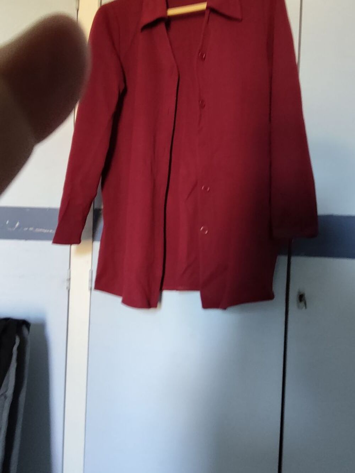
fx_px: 396
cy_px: 236
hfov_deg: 48.2
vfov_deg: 61.7
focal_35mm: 29
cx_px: 178
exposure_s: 1/33.3
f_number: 2
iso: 400
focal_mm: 2.78
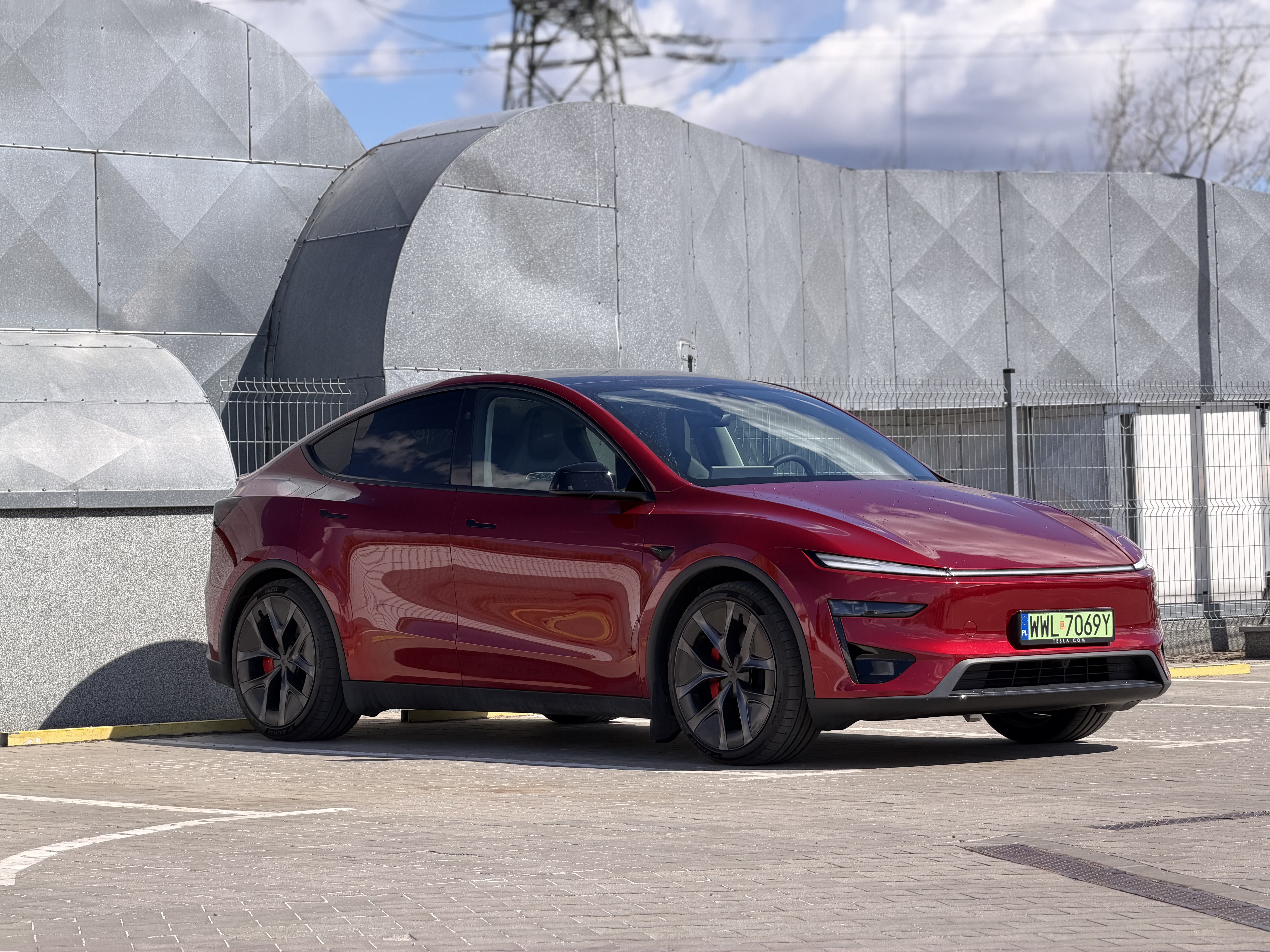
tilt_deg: +0.6
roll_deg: +2.4
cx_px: 635
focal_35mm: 100
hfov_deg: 19.6
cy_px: 476
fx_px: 3669
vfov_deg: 14.8
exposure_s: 1/638
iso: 50
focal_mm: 16.89
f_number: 2.8
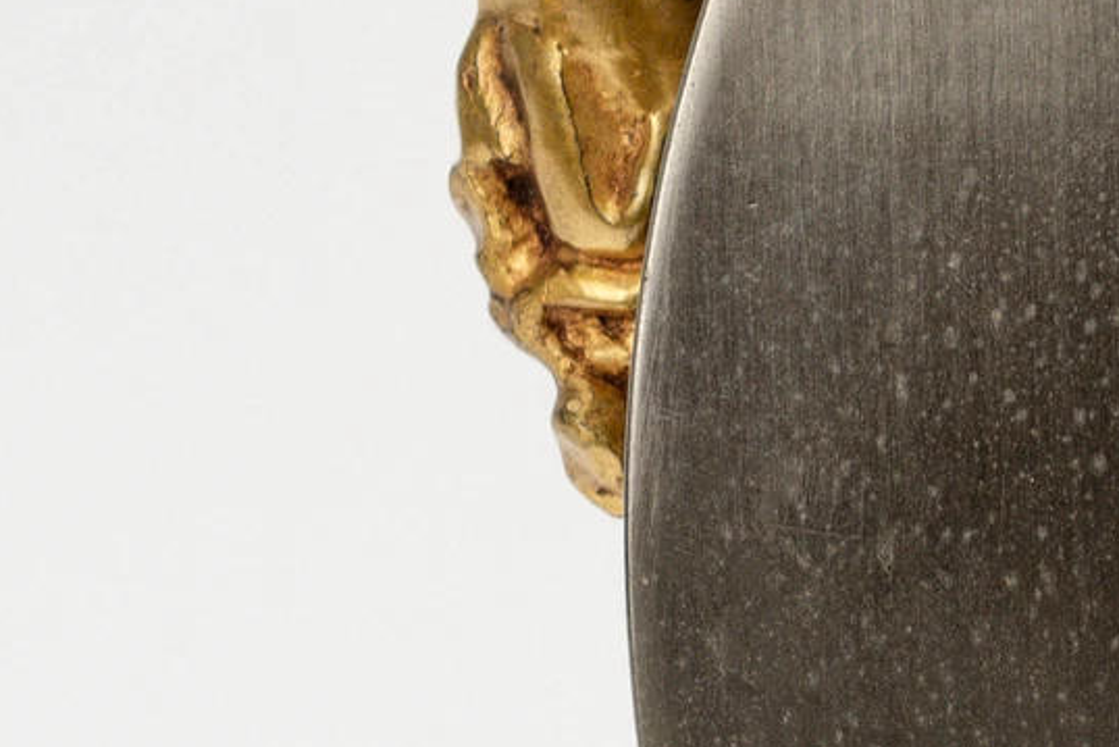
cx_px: 2458
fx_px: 11099
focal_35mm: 357
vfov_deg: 3.9
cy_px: 375
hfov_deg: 5.6
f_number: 9
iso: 200
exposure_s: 1/250
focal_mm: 50
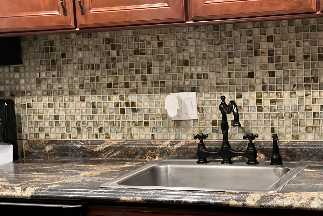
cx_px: 163
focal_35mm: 81
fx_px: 727
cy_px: 110
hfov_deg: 25.1
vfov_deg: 16.9
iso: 640
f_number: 2.8
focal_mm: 9
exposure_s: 1/15
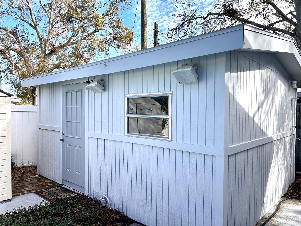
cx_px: 150
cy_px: 113
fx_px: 226
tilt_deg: -1.5
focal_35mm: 26
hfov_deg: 67.3
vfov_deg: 53.1
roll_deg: -1.3
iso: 50
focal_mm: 5.7
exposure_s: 1/1575
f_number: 1.5
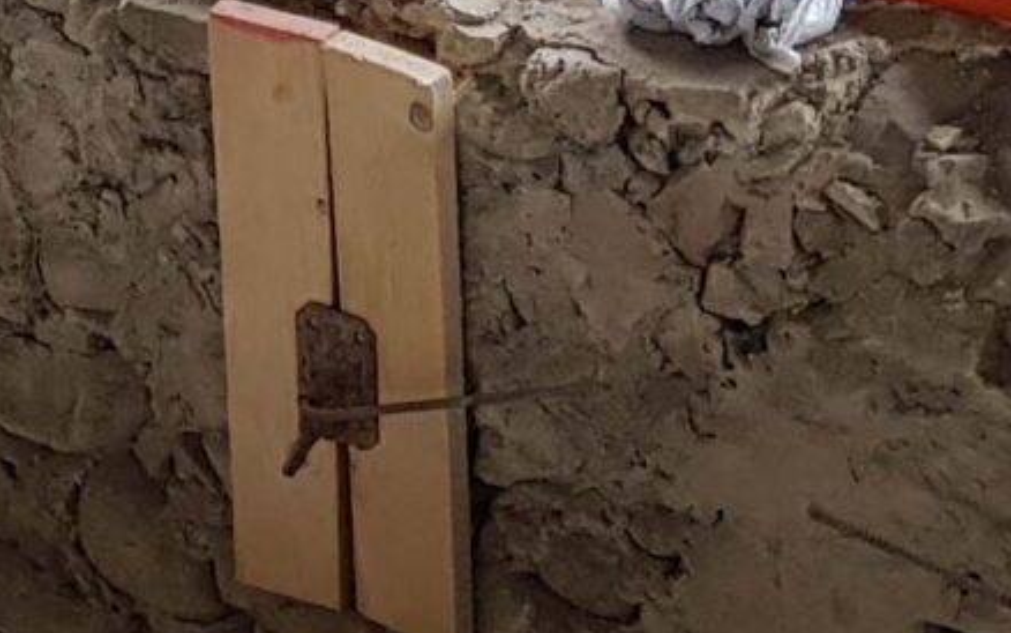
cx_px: -242
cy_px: 1779
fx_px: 4437
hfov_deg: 12.6
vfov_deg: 7.4
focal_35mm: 161
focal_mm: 4.2
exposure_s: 1/60
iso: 80
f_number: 1.7
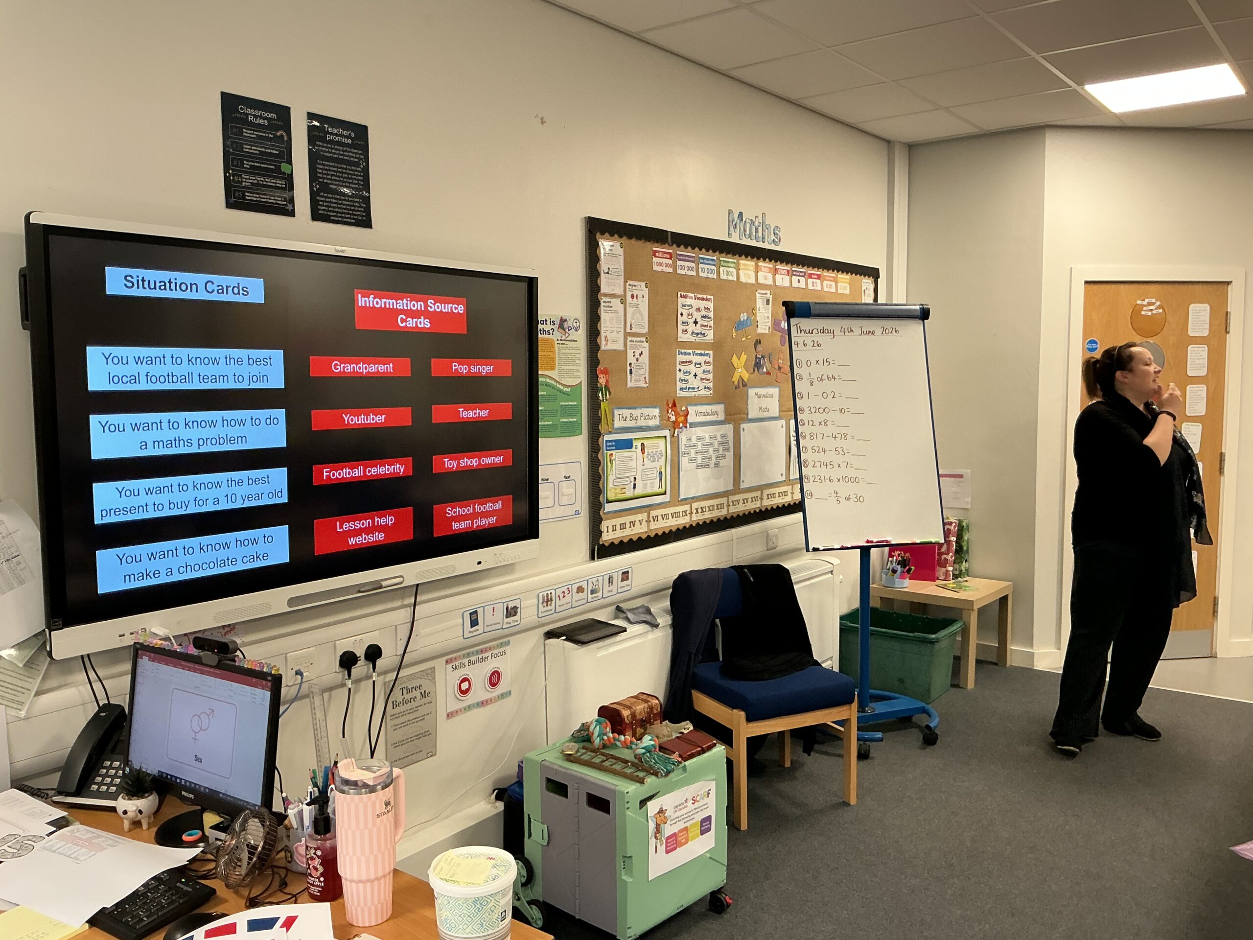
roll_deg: +1.0
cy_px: 470
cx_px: 626
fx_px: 1050
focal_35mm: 29
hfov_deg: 61.7
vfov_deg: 48.2
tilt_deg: -5.2
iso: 100
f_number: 1.8
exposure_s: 1/60
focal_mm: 3
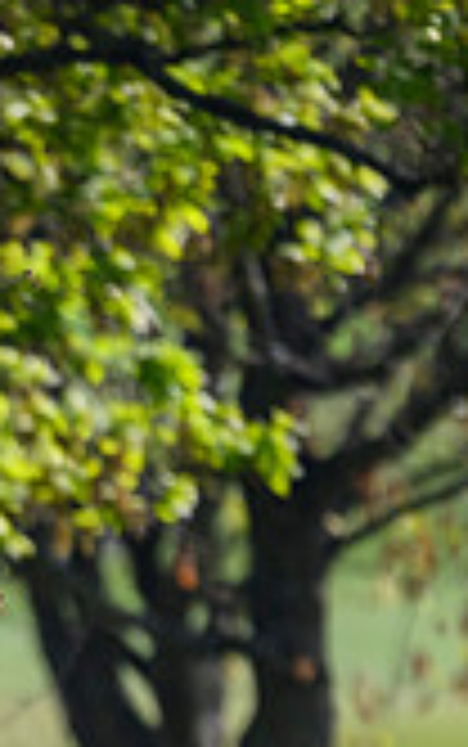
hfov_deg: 0.6
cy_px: 953
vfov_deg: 0.9
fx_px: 47650
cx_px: -602
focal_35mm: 2339
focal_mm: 560
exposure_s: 1/3200
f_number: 4
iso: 500
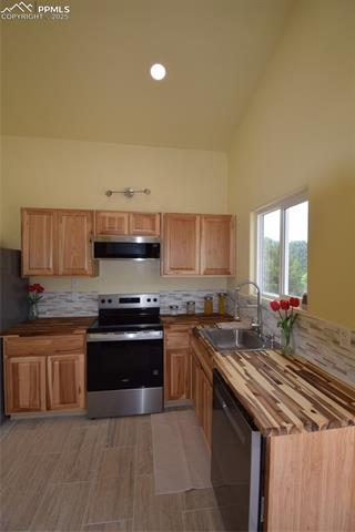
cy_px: 266
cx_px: 178
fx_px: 222
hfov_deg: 77.3
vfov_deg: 100.4
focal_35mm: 15
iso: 220
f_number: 5.6
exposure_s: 1/125
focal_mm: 10
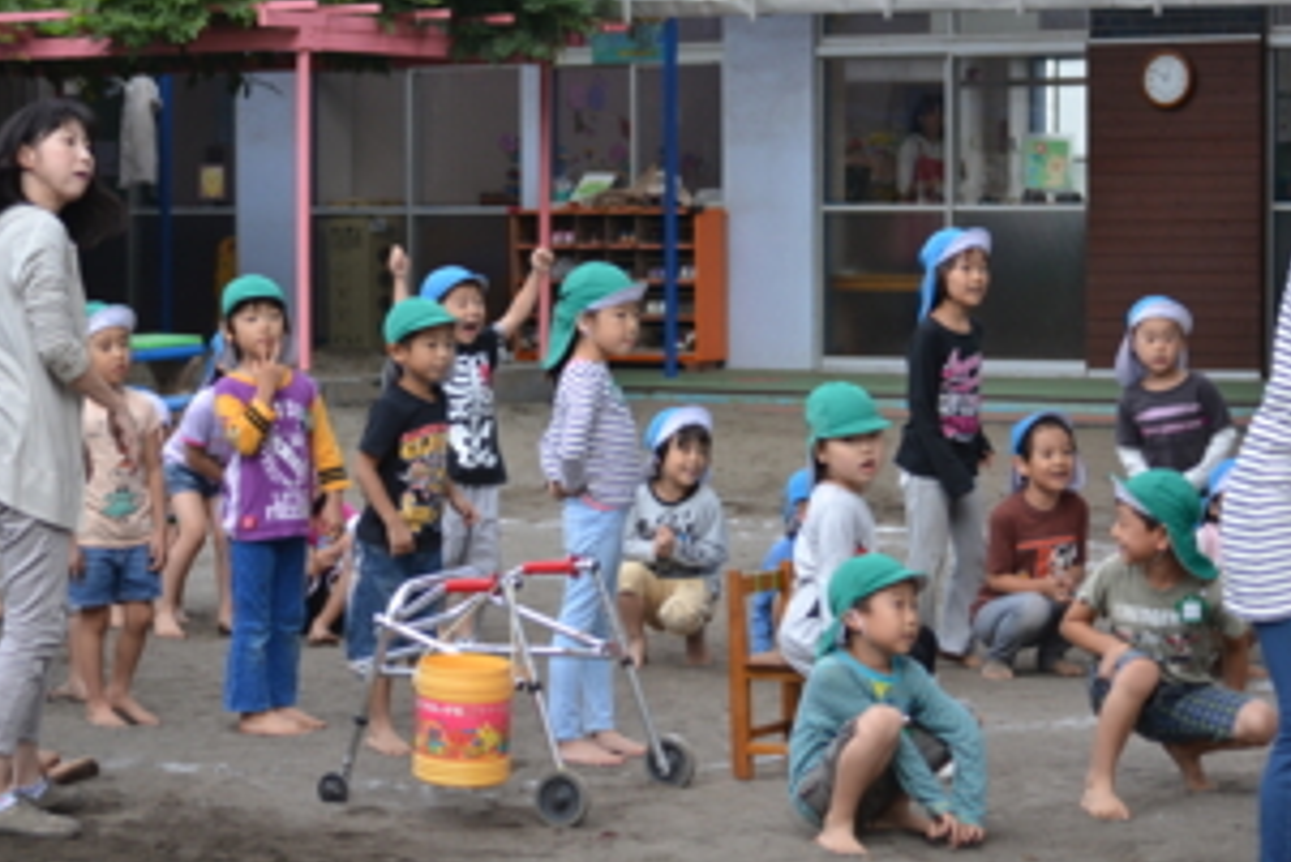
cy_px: 354
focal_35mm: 110
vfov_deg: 12.5
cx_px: 729
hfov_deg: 18.6
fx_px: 3934
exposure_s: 1/640
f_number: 4
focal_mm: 55
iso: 400
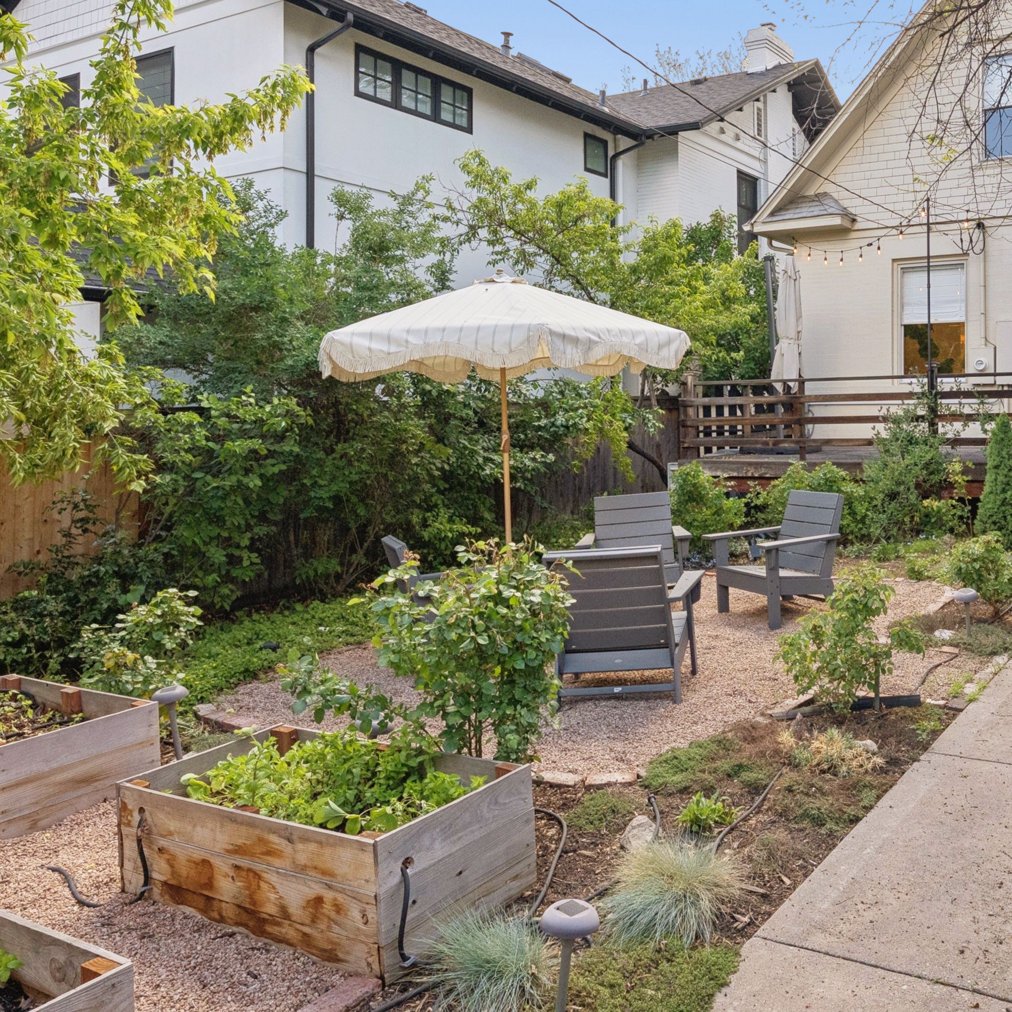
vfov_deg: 55.3
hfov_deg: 53.0
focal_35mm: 29
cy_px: 422
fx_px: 959
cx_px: 768
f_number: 9
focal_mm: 17
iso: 640
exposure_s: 1/250
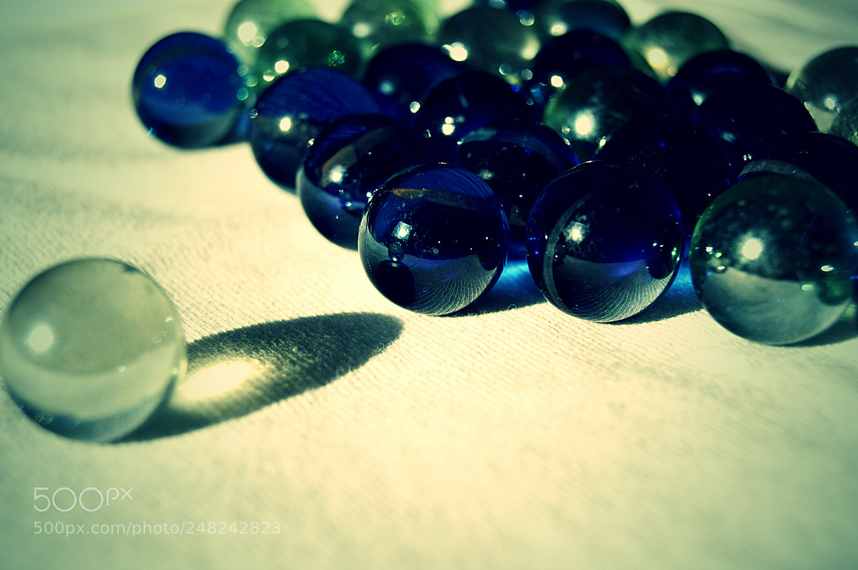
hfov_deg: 33.4
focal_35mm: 60
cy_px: 285
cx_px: 429
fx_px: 1429
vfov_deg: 22.6
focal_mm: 40
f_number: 7.1
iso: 100
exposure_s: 1/320
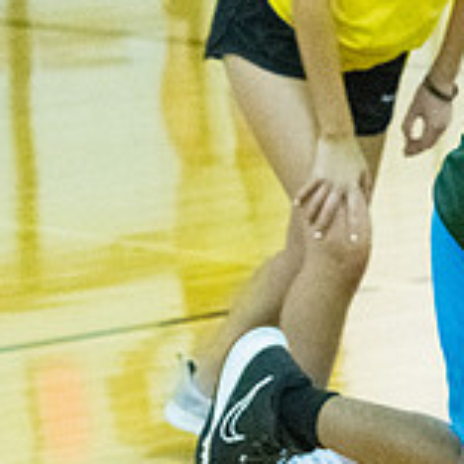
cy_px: 181
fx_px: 5020
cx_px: 854
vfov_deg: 5.3
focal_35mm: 331
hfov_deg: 5.2
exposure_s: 1/800
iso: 10000
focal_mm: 70
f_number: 4.5
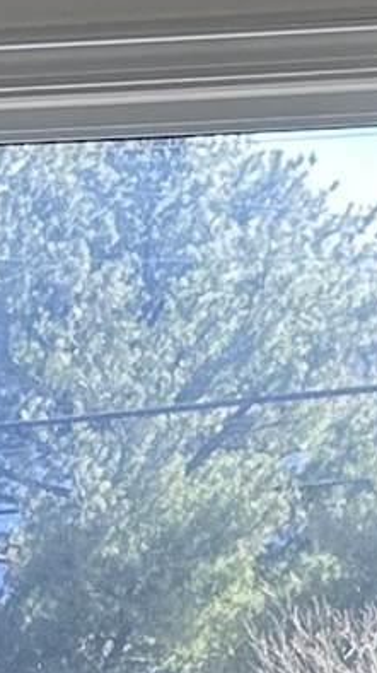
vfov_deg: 10.1
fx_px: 3633
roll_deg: +1.1
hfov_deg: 5.9
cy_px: 1155
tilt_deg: -12.0
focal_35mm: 204
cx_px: -145
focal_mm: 6.86
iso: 80
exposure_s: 1/409
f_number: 1.78
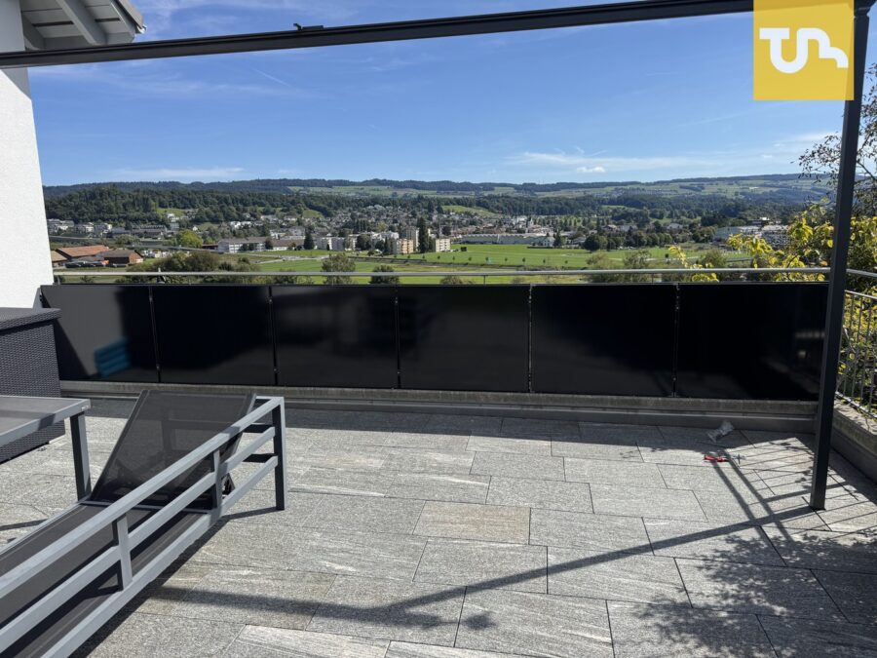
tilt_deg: -9.4
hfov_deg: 71.6
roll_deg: +1.1
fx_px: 608
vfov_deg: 56.8
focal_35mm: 24
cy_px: 329
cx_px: 438
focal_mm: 6.76
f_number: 1.78
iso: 80
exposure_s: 1/4608
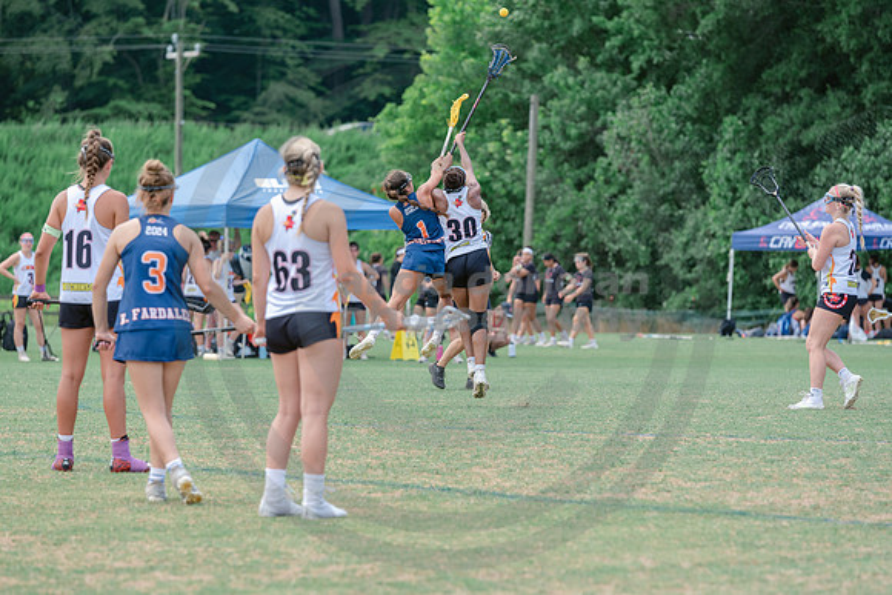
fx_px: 5474
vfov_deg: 6.2
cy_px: 328
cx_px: 429
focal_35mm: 221
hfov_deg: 9.3
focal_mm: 200
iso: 400
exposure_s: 1/1250
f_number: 4.5
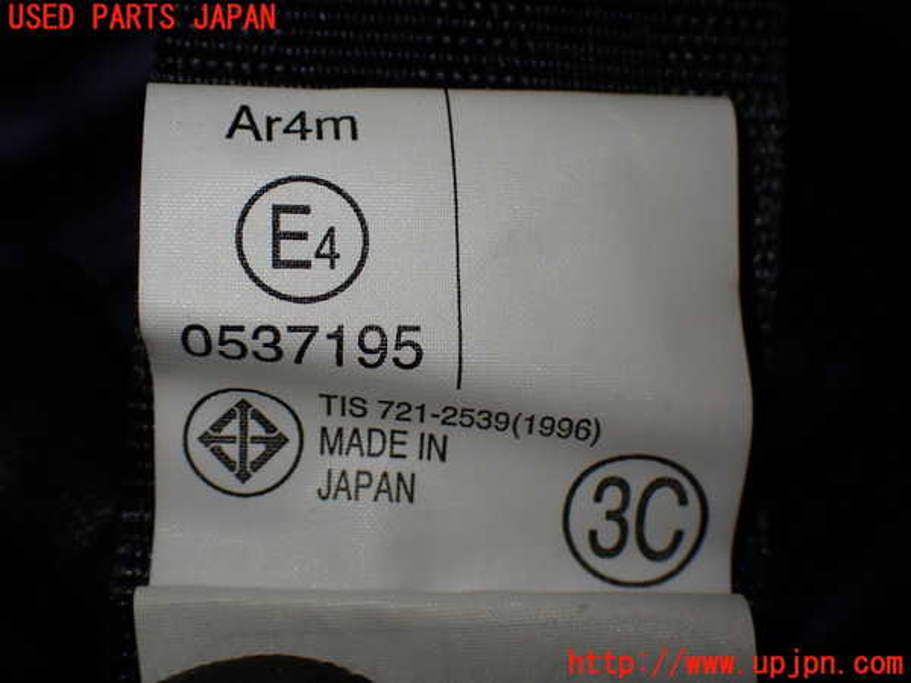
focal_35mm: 47
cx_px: 456
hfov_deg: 40.4
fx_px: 1237
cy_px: 342
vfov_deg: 30.9
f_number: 3.1
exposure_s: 1/200
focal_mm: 8.4
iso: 160
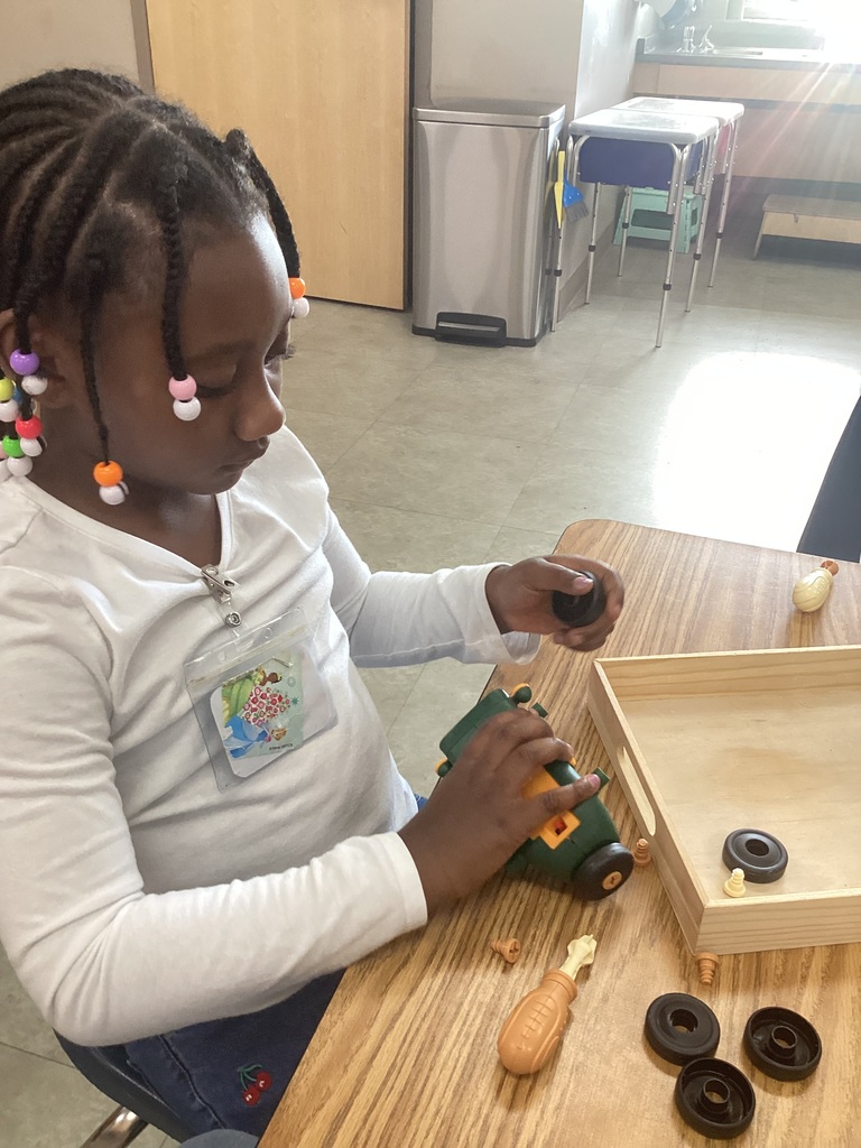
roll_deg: -0.5
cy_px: 574
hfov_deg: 45.4
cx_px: 430
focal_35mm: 31
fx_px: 1028
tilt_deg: -31.0
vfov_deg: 58.4
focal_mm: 3.3
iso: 125
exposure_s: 1/60
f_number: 2.4
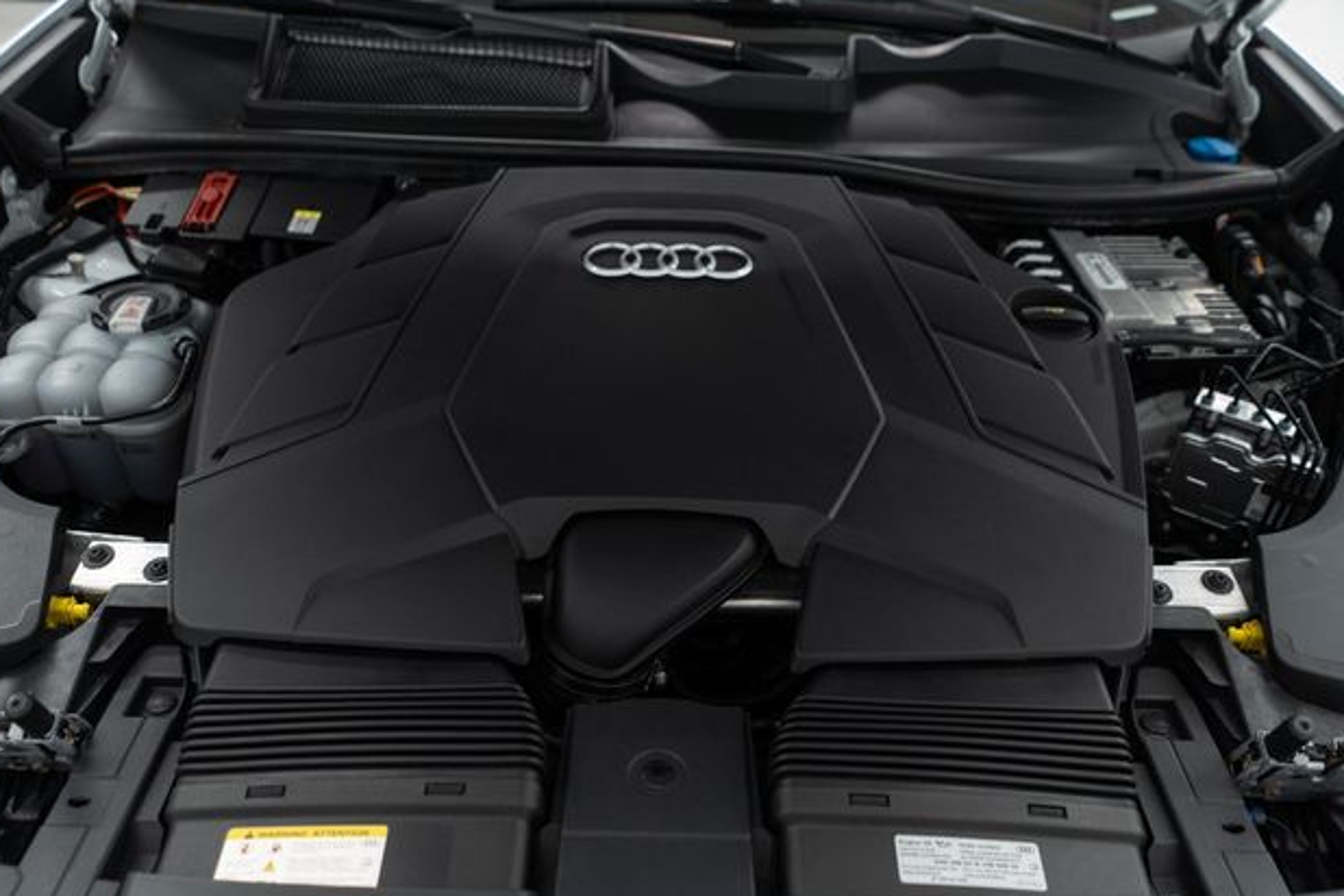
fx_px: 1083
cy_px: 443
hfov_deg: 63.7
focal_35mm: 29
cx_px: 665
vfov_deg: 45.0
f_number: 3.2
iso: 400
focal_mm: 28
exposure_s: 1/50
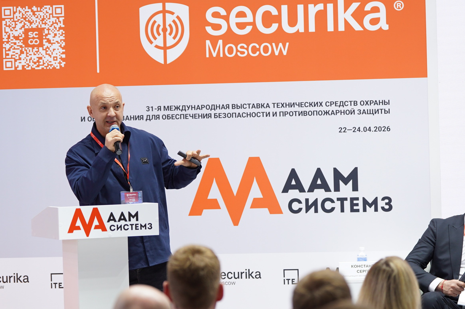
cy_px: 187
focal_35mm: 130
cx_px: 236
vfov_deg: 10.5
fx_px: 1677
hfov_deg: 15.8
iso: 800
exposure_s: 1/160
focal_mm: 101
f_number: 2.8
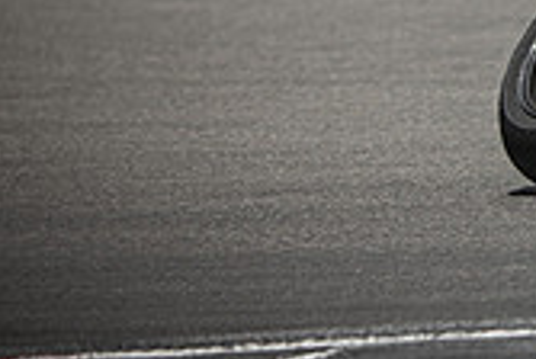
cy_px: -136
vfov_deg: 1.3
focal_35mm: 1039
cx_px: 924
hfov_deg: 2.0
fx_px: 15497
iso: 125
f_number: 2.8
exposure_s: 1/2000
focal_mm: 200
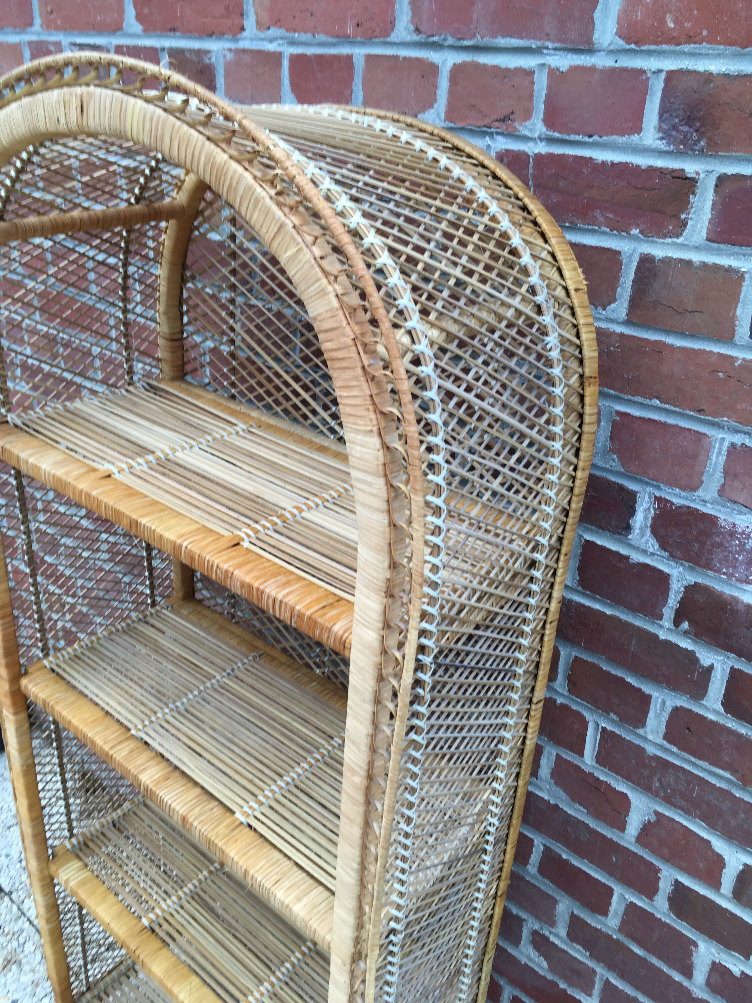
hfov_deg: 48.2
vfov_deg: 61.7
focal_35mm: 29
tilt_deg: -26.9
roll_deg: -2.5
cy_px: 502
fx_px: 840
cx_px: 376
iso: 25
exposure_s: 1/50
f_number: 2.2
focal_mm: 4.15
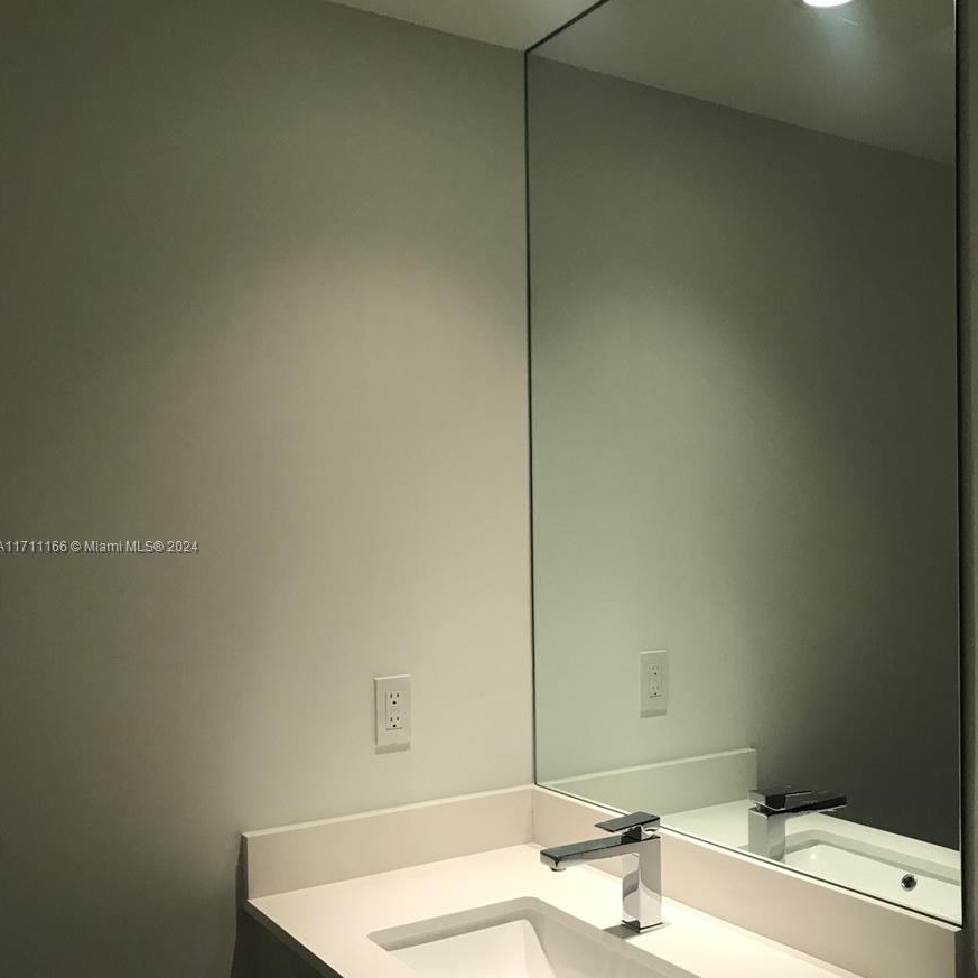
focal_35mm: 34
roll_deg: +0.4
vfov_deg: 48.3
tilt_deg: -0.6
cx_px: 497
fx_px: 1087
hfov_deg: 48.4
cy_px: 548
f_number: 1.8
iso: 25
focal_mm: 3.99
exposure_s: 1/30
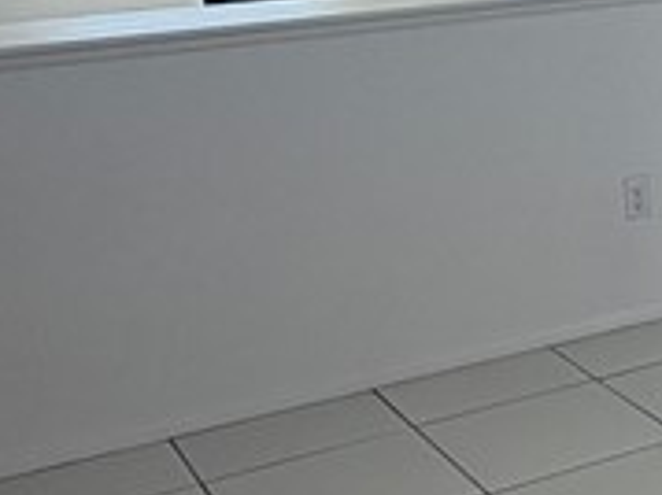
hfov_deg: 20.8
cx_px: 995
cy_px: 296
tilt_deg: -18.3
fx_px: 1529
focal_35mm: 80
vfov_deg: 18.4
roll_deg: +1.2
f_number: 2.2
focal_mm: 2.22
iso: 64
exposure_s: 1/121
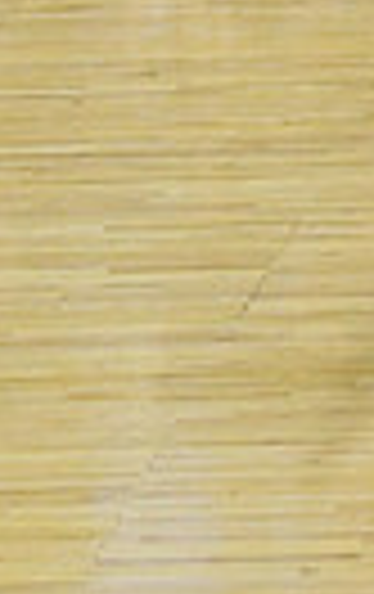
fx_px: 7616
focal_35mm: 469
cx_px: 1302
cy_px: -7
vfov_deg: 4.5
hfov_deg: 2.8
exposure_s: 1/500
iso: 5000
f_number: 4
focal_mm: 70
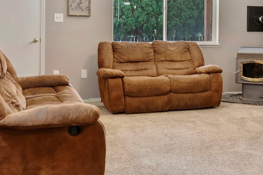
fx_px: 418
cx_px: 190
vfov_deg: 23.3
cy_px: 31
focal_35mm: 57
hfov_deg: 34.4
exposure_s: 1/2
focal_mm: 28.6
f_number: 2.8
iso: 400
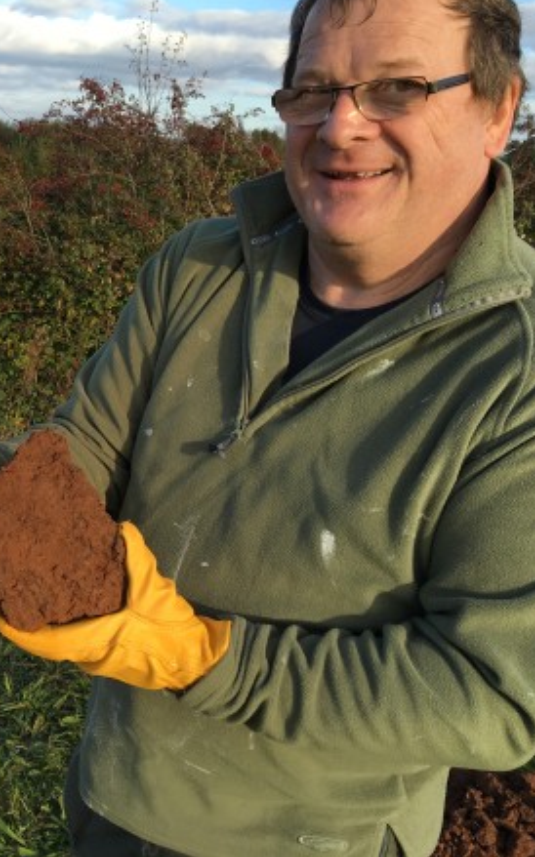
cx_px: -8
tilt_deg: -14.8
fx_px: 981
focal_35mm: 42
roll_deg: -4.3
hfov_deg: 28.5
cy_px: 424
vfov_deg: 47.2
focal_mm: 4.15
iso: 25
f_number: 2.2
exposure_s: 1/519
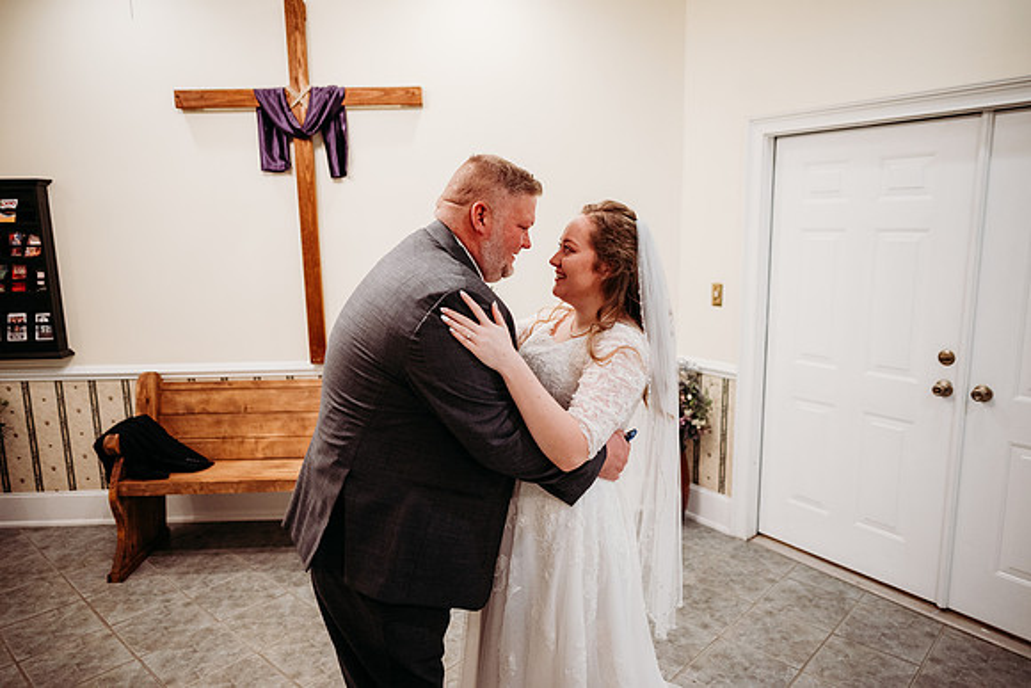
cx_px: 516
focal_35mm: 24
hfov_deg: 73.7
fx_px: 687
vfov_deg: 53.2
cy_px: 344
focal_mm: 24
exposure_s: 1/200
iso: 1250
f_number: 2.2
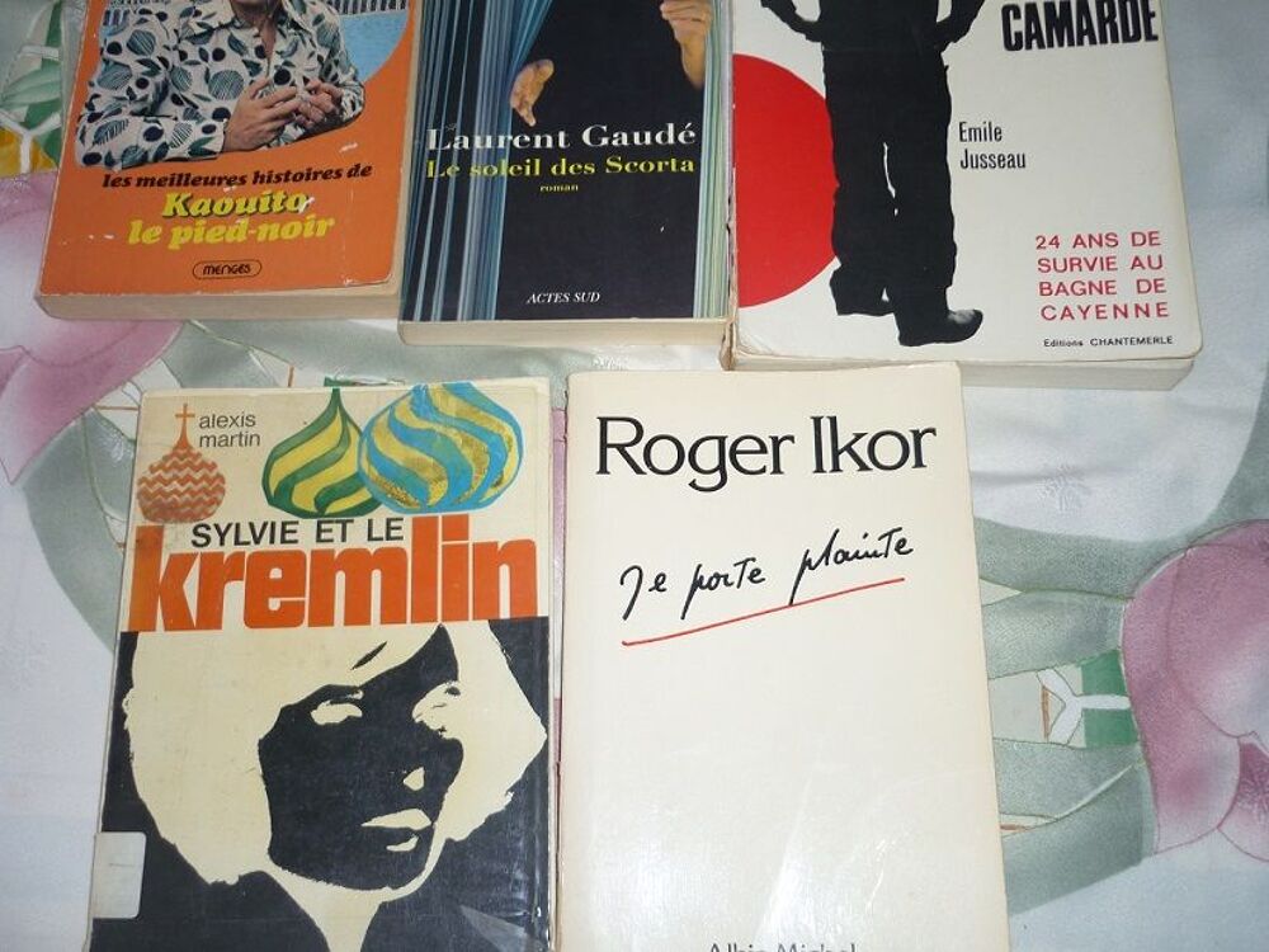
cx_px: 634
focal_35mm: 33
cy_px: 476
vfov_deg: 42.9
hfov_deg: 55.4
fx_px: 1210
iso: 100
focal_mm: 5.5
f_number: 2.8
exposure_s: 1/30
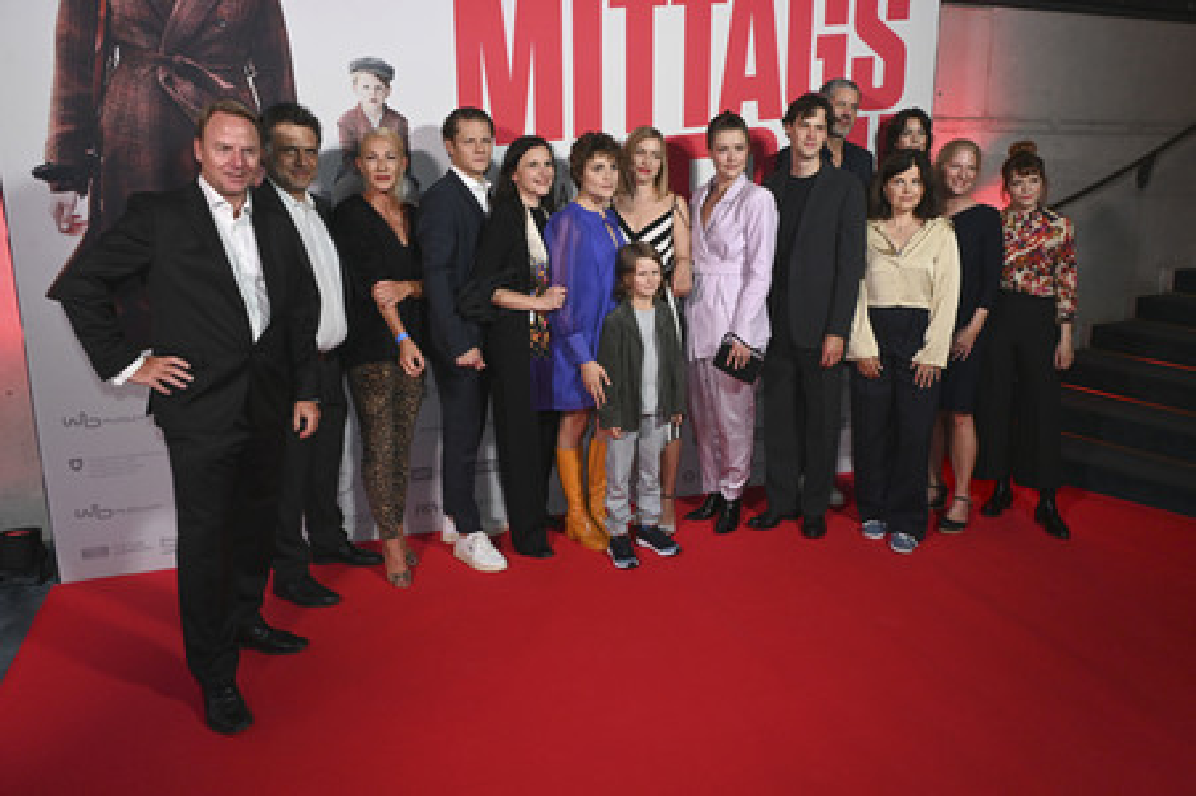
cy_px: 398
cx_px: 598
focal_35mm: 24
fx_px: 797
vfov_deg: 53.1
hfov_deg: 73.8
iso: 2000
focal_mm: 24
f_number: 7.1
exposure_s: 1/200
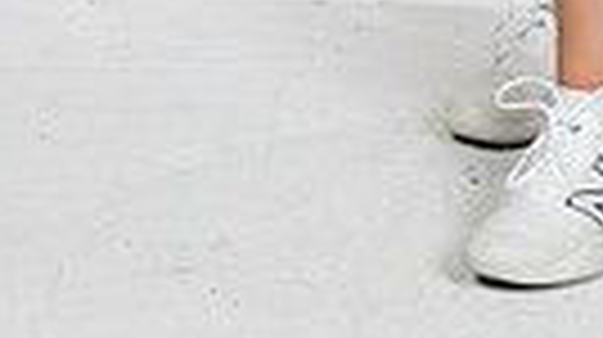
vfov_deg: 5.3
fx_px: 3481
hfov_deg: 9.8
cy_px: -608
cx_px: 554
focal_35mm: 218
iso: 200
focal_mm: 62
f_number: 7.1
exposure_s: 1/500
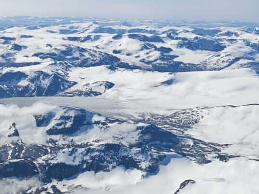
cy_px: 163
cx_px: 115
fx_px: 569
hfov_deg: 25.6
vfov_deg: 19.1
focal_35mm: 76
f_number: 1.6
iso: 50
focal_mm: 5.4
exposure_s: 1/4600
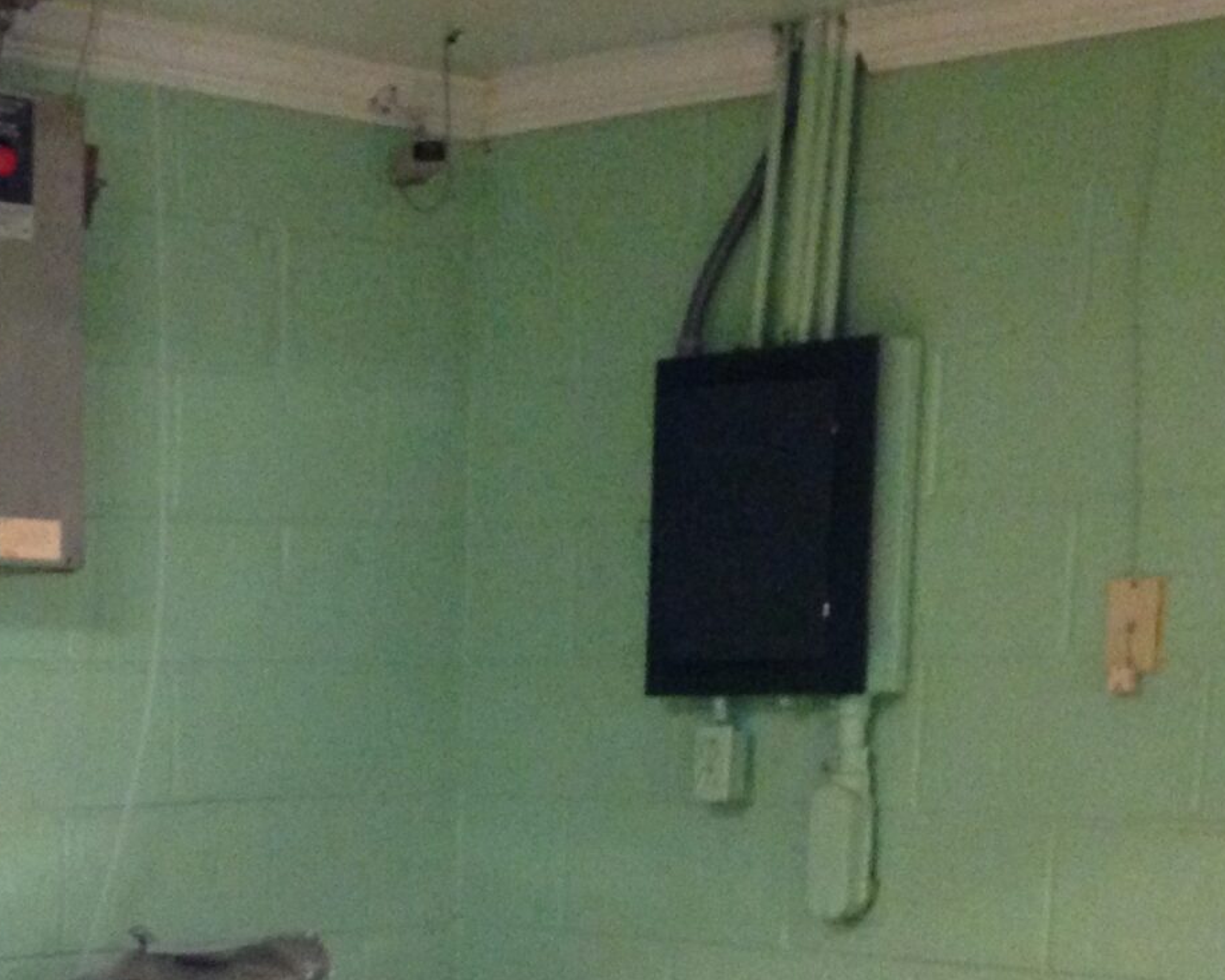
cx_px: 66
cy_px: 1175
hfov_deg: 20.7
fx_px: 3263
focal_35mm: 90
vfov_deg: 16.4
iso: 400
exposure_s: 1/20
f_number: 2.4
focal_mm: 4.12
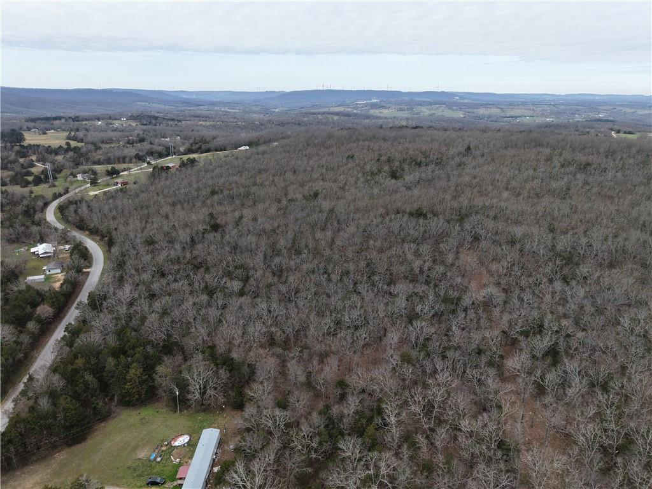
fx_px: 452
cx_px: 326
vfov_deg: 56.8
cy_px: 244
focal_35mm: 24
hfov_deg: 71.6
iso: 100
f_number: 1.8
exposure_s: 1/1000
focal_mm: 8.67
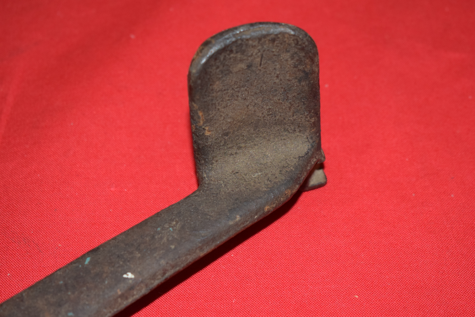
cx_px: 238
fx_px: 1089
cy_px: 158
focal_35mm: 82
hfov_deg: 24.6
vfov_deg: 16.6
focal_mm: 55
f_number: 5.6
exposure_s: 1/200
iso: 1250
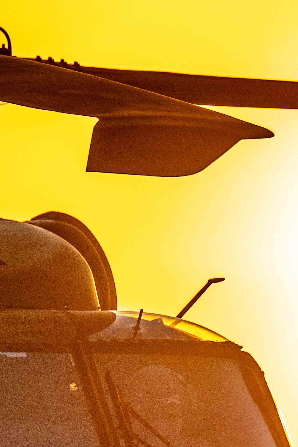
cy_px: 341
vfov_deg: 2.5
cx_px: -63
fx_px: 10218
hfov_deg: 1.7
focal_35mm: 823
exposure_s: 1/4000
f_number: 4
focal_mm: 180
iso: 1250
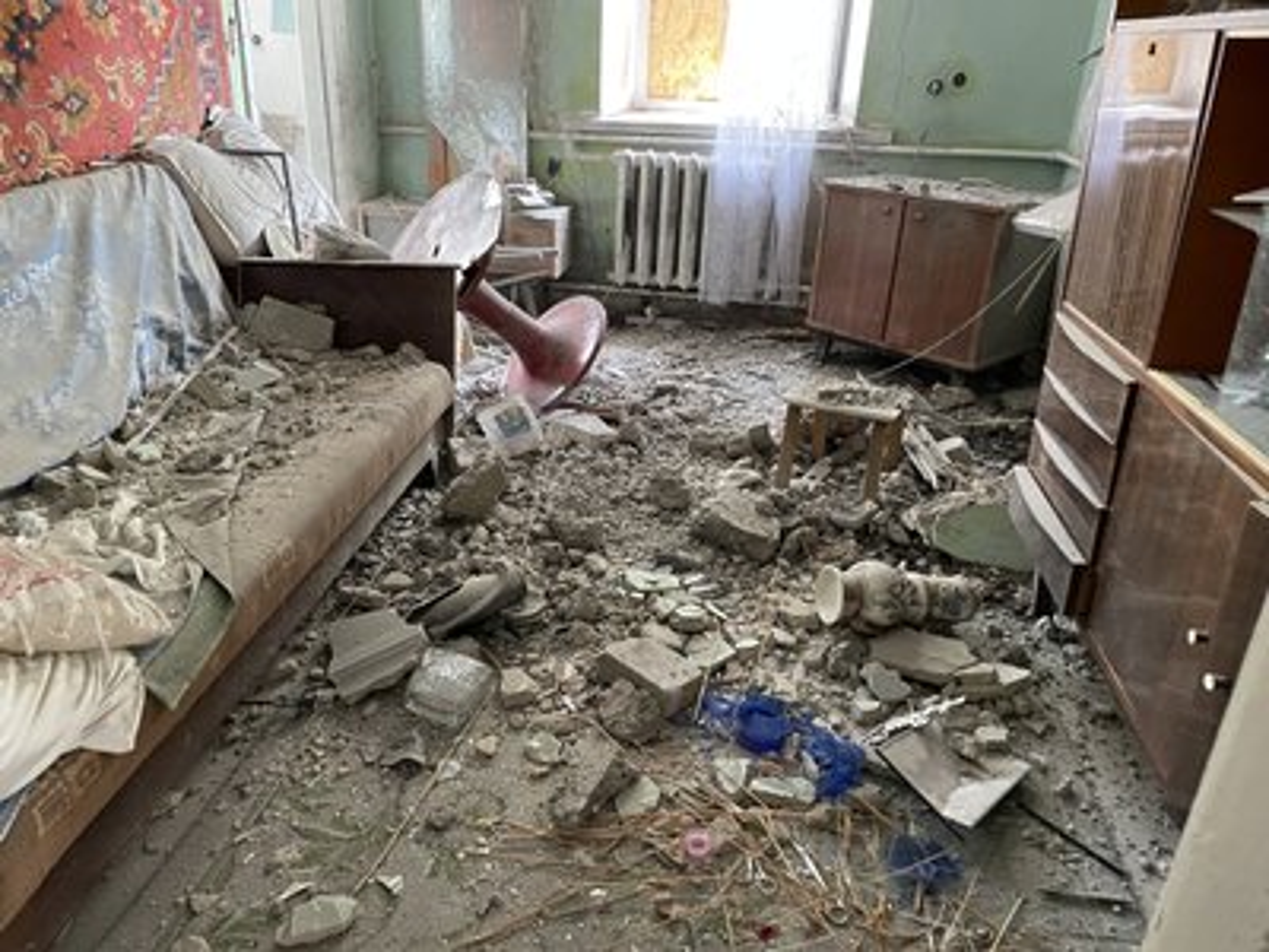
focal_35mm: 26
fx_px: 953
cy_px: 476
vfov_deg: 53.1
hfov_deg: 67.3
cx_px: 634
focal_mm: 4.2
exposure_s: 1/51
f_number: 1.6
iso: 500
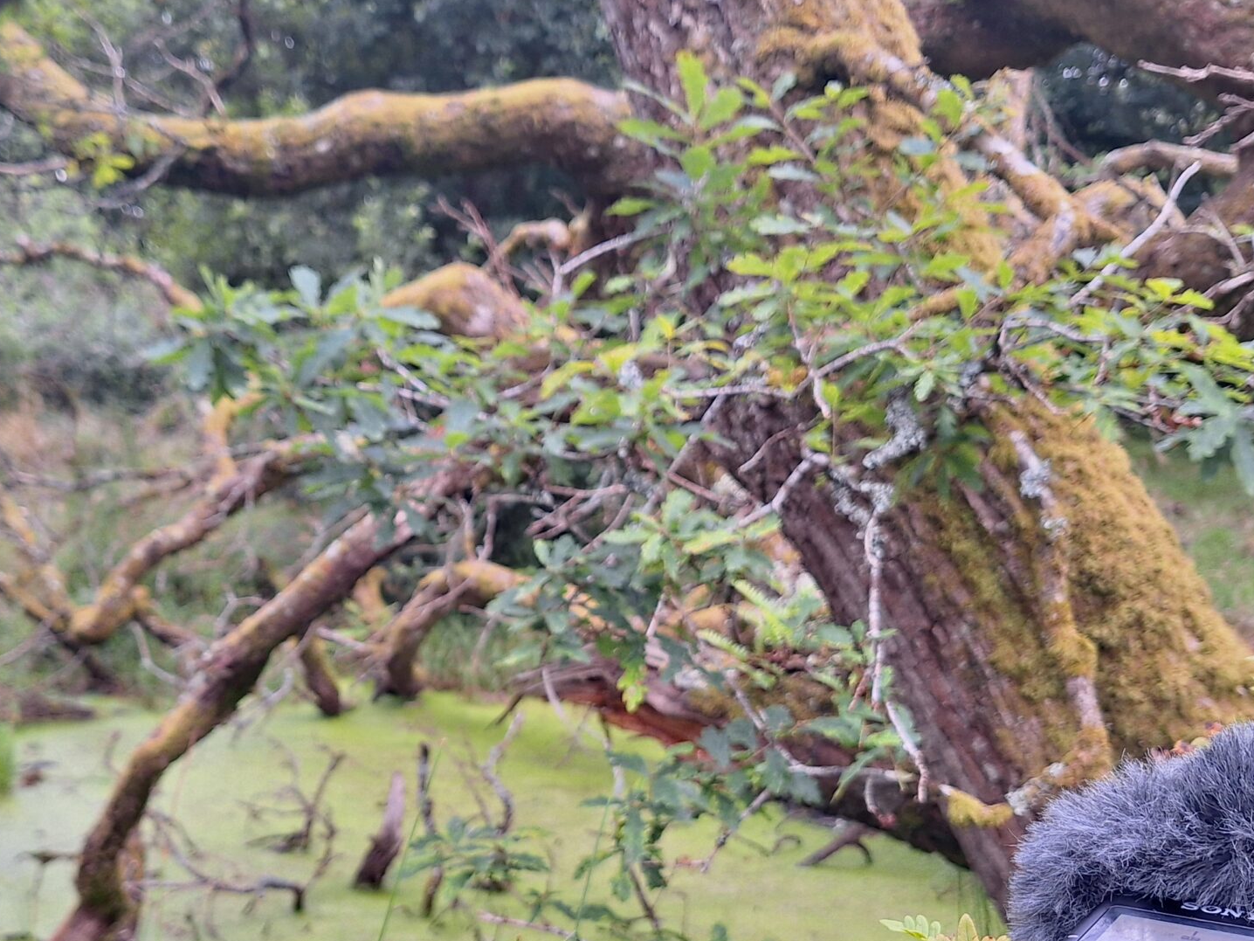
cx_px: 462
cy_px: 654
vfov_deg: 34.7
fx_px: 1485
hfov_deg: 45.3
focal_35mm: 41
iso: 40
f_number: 1.8
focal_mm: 5.54
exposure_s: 1/100
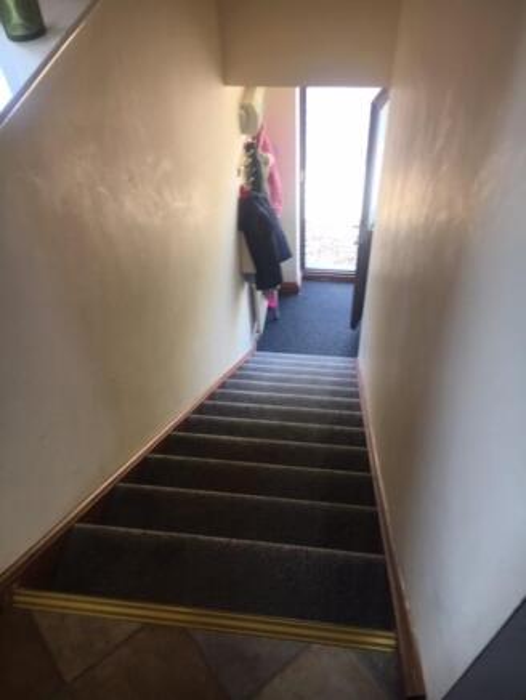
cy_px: 350
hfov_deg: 48.2
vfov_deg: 61.6
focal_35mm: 29
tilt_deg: -47.8
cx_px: 263
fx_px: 587
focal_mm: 4.15
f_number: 2.2
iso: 32
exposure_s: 1/50
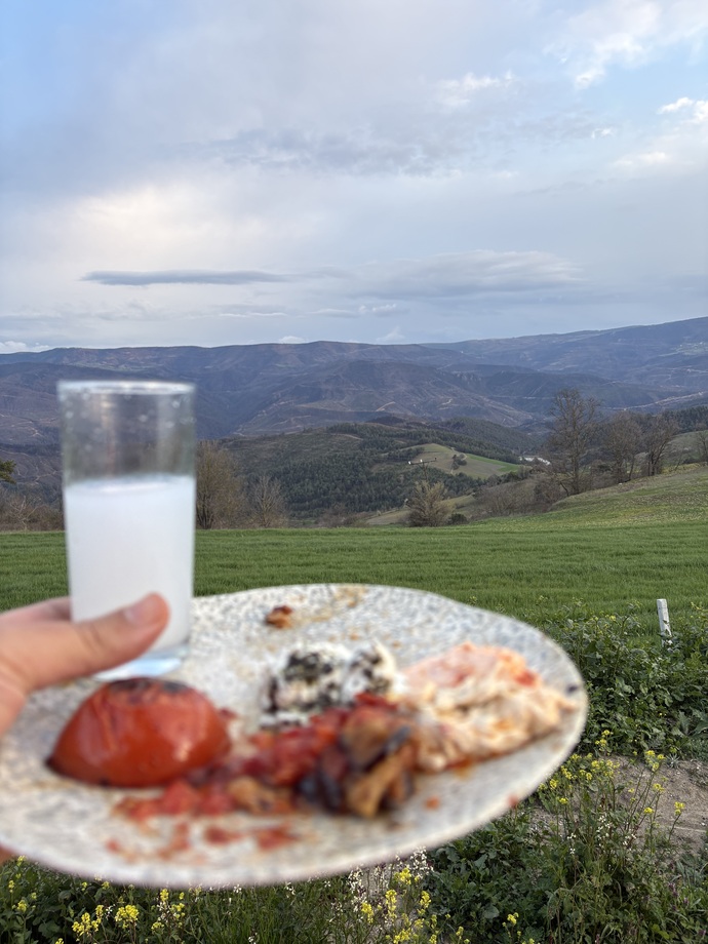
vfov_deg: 67.3
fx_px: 709
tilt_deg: -9.4
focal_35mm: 26
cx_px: 354
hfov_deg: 53.1
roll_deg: +3.1
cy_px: 472
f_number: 1.6
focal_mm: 5.96
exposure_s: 1/183
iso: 64
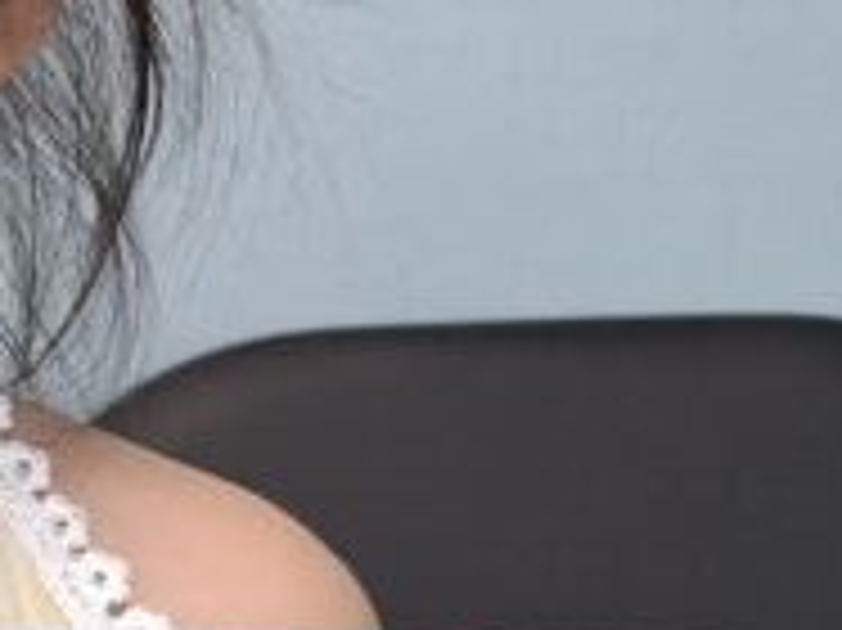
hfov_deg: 14.9
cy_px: 414
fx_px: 2990
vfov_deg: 12.0
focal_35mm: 123
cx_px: -401
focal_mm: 5.54
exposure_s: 1/100
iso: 160
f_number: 1.8
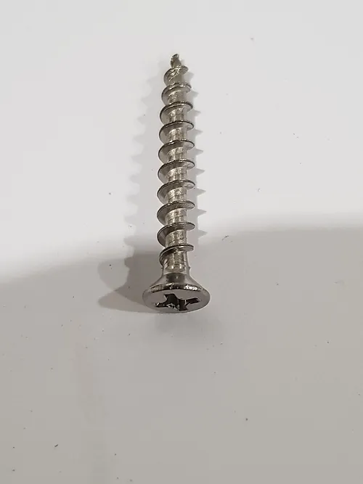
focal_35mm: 26
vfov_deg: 67.3
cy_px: 242
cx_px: 182
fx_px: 364
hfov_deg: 53.0
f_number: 1.7
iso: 80
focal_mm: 4.2
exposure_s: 1/50
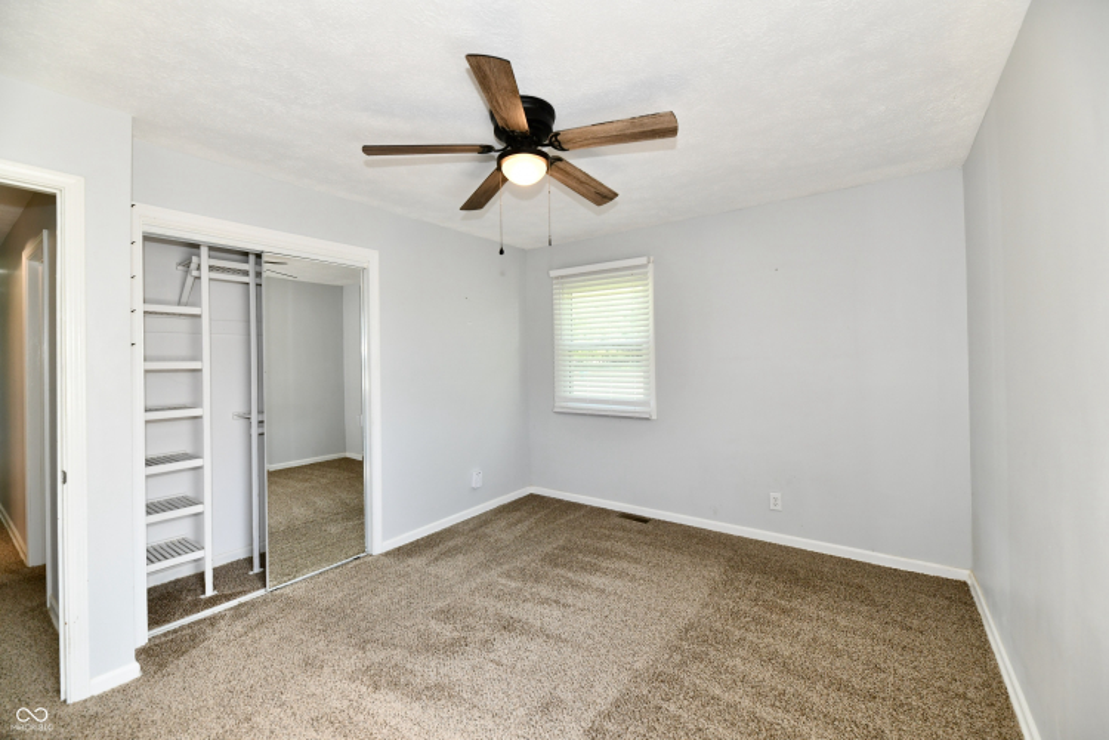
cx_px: 554
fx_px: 431
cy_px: 370
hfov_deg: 104.3
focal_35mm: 14
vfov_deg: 81.2
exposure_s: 1/60
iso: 640
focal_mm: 14
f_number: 6.3
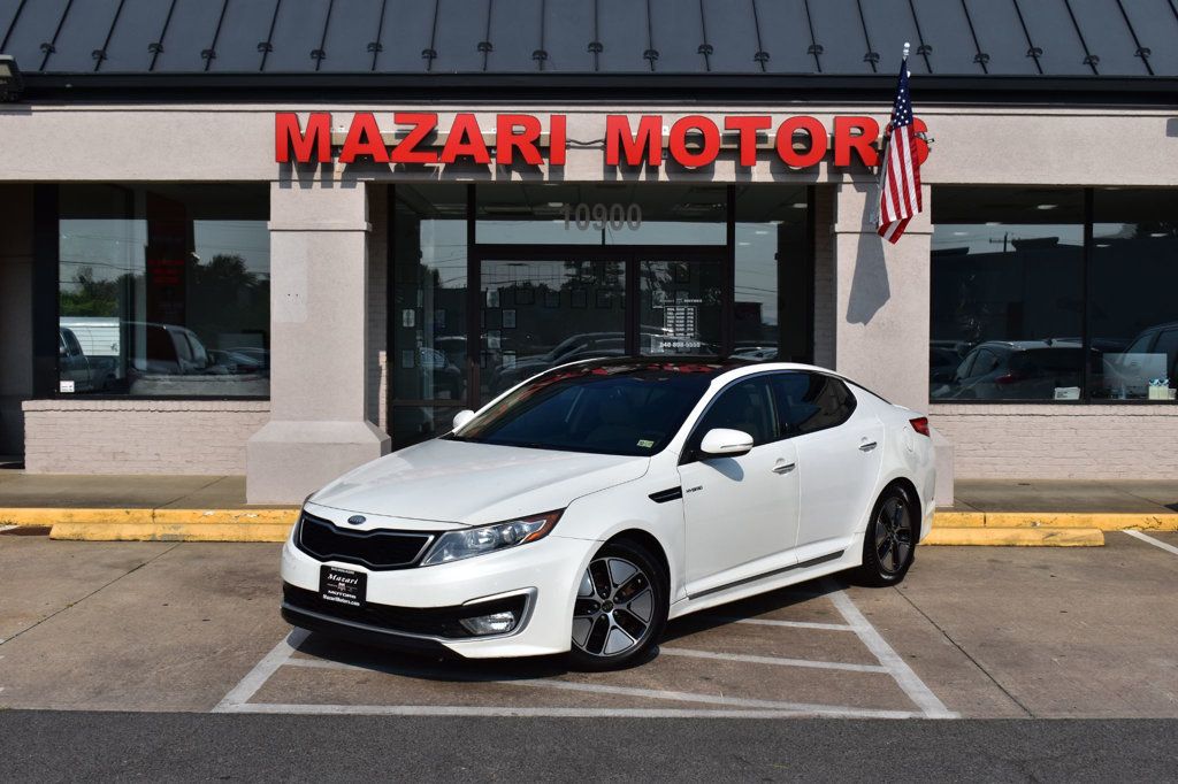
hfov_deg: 43.6
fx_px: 1472
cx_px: 589
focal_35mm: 45
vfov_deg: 29.8
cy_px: 392
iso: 200
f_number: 11
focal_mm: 30
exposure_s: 1/640
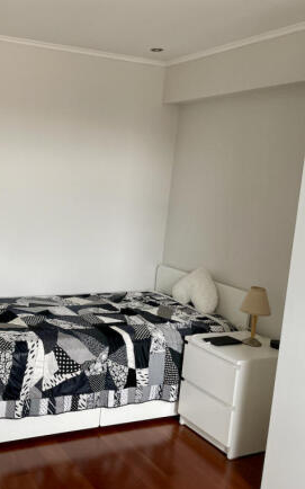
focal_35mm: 37
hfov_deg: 32.9
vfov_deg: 52.8
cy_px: 245
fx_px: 492
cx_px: 39
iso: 100
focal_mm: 4.2
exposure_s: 1/100
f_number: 1.6
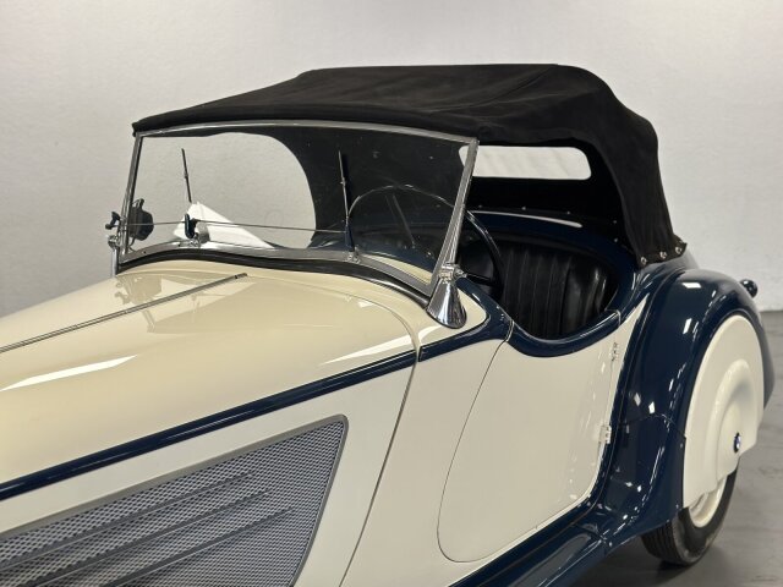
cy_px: 294
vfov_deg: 30.3
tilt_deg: -12.5
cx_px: 392
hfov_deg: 39.7
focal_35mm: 48
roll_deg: +0.8
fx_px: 1086
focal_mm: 6.86
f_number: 1.78
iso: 125
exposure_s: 1/86
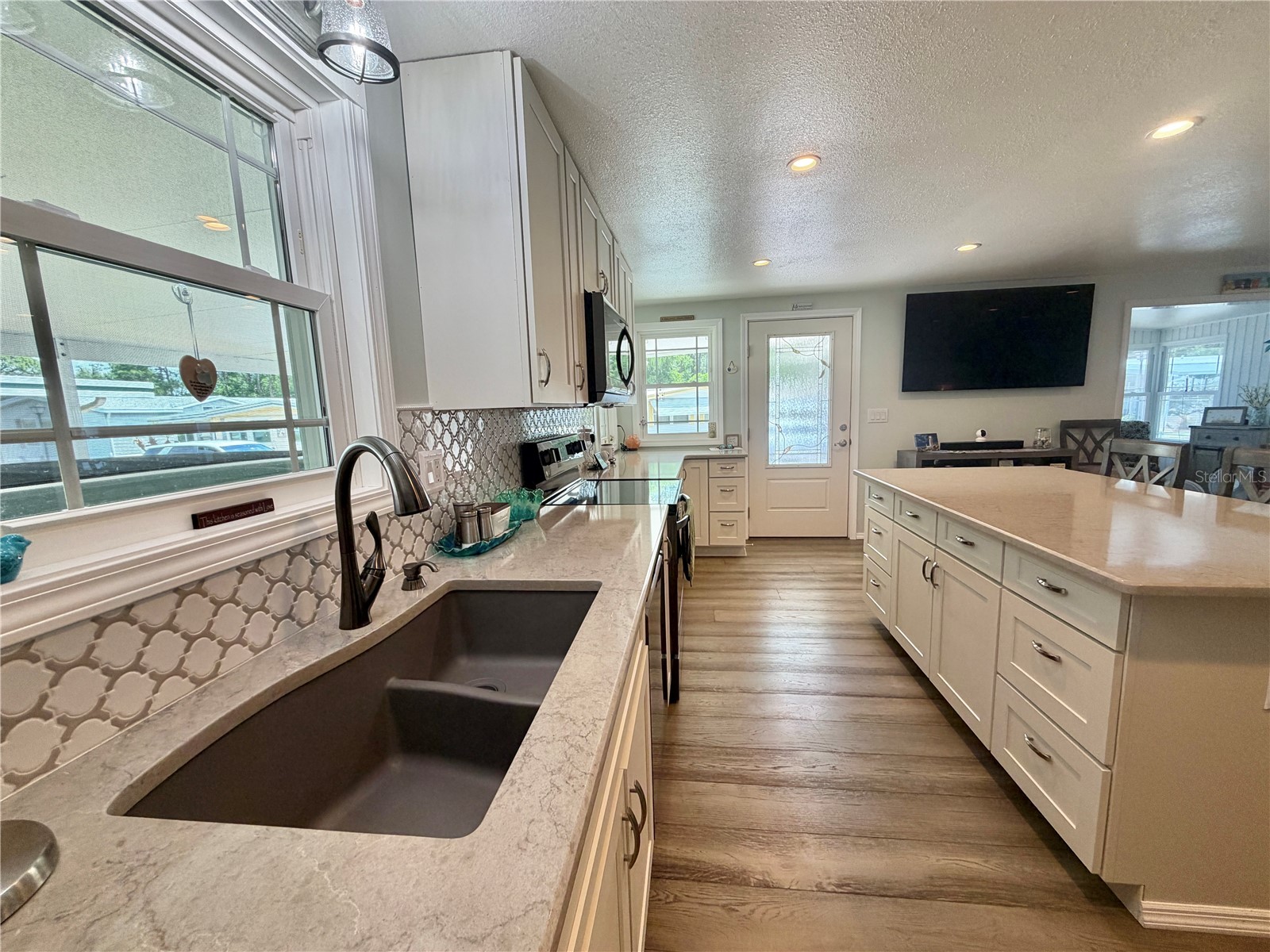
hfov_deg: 102.1
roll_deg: +2.5
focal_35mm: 14
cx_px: 635
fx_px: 514
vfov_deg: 85.7
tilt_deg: -7.3
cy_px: 476
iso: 100
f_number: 2.2
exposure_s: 1/120
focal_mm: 2.22
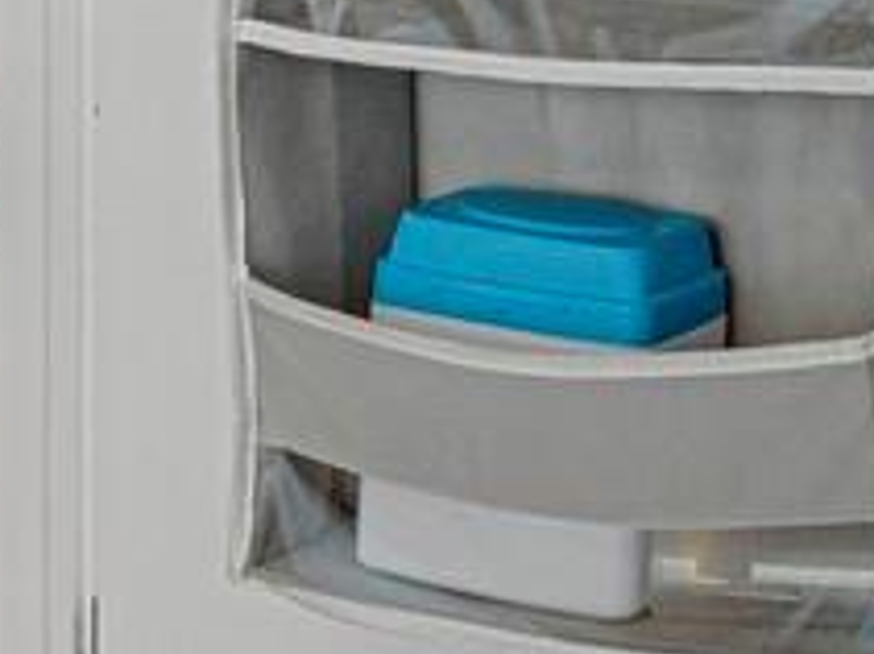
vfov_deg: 11.0
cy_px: -571
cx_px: 795
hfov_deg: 15.7
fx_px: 3129
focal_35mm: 124
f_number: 8
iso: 5600
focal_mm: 17
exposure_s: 1/20
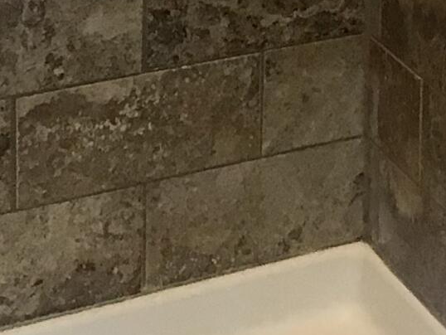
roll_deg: -2.8
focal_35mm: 156
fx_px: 2011
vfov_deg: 8.7
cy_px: -452
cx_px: 1071
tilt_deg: -6.3
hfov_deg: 10.8
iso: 32
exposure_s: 1/30
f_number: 1.8
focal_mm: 3.99
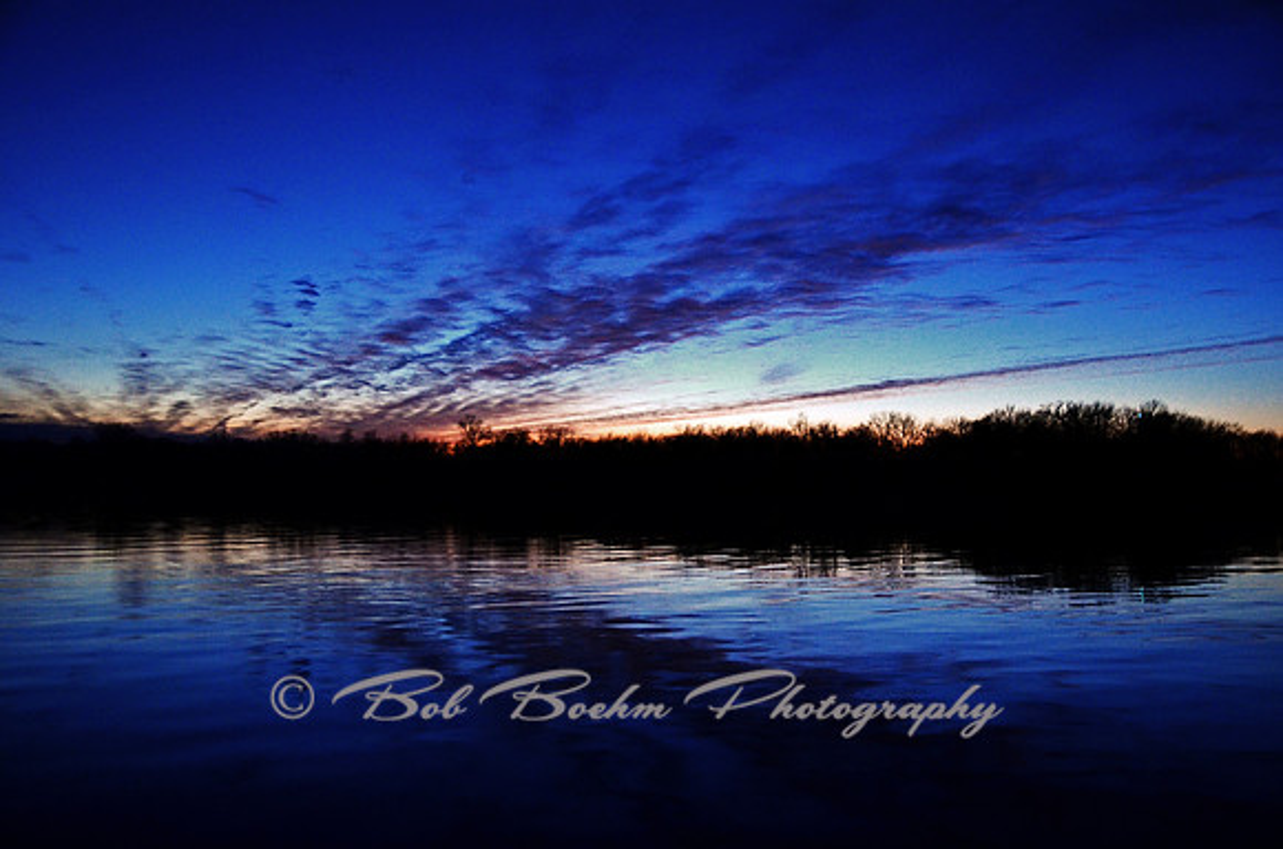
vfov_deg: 41.5
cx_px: 642
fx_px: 1120
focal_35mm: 32
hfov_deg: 59.6
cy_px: 424
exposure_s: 1/15
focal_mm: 21
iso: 1600
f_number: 3.8
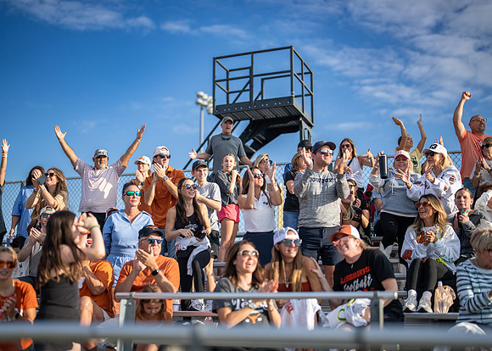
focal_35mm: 53
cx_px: 246
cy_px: 176
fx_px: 742
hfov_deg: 36.7
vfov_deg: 26.6
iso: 100
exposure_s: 1/10000
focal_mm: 50
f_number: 1.2
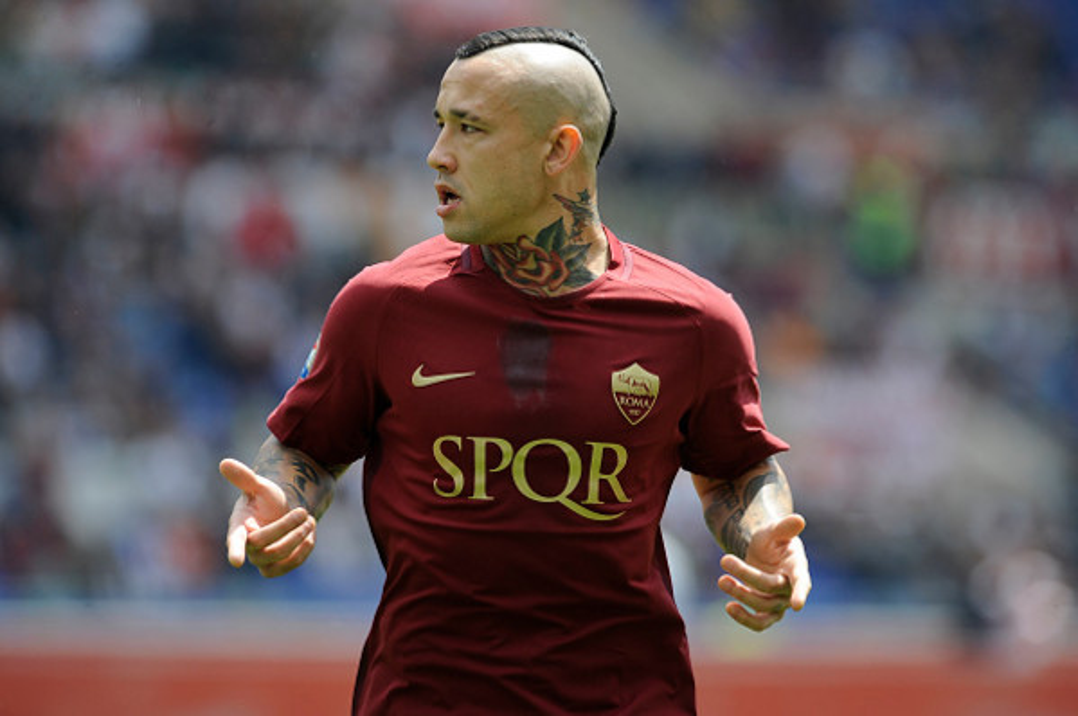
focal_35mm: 400
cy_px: 358
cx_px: 539
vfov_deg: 3.4
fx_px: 11965
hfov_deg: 5.2
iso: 320
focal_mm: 400
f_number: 4
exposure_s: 1/1000
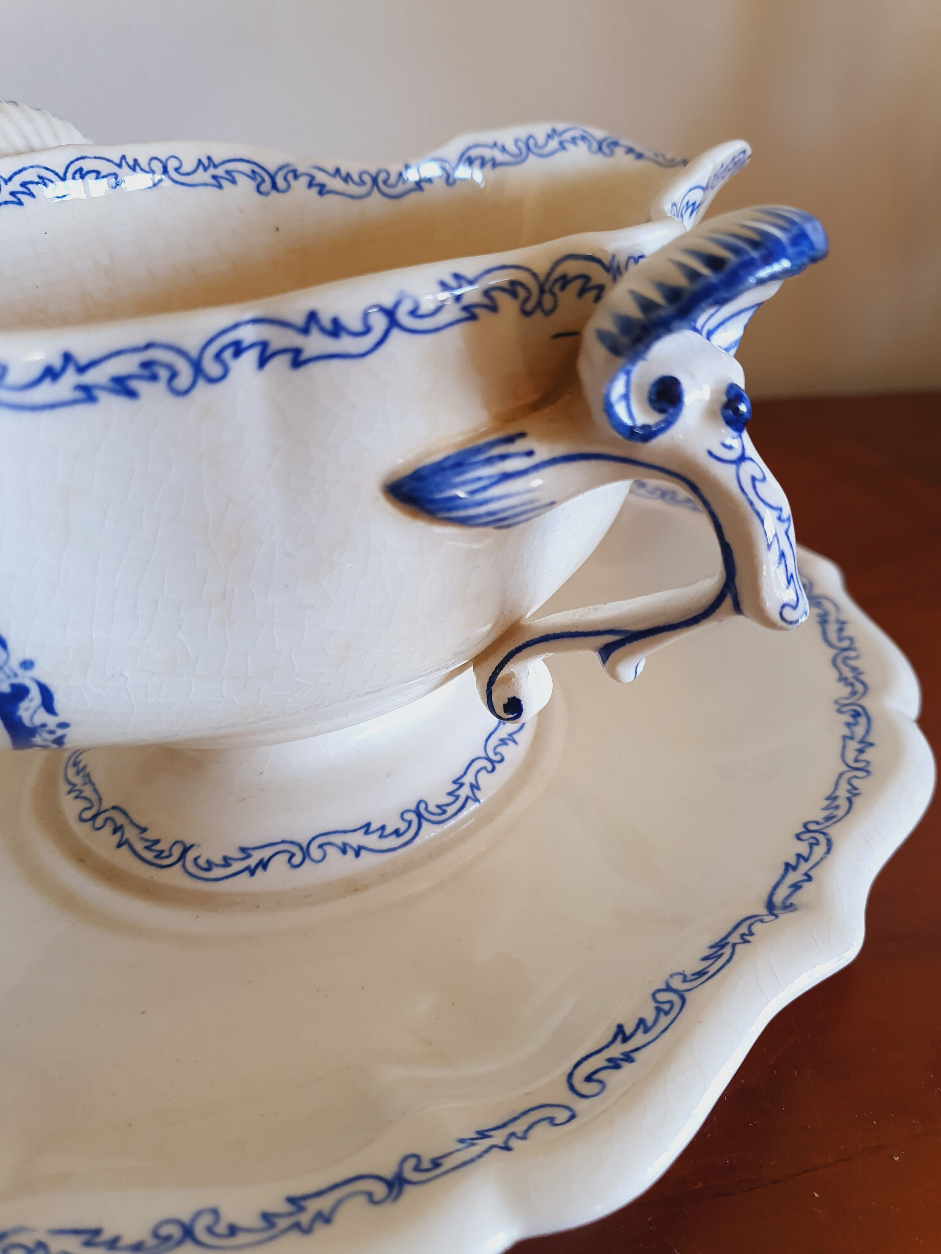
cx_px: 470
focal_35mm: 26
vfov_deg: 67.3
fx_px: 942
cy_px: 627
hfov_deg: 53.1
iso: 80
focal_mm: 4.32
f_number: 2.4
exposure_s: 1/100
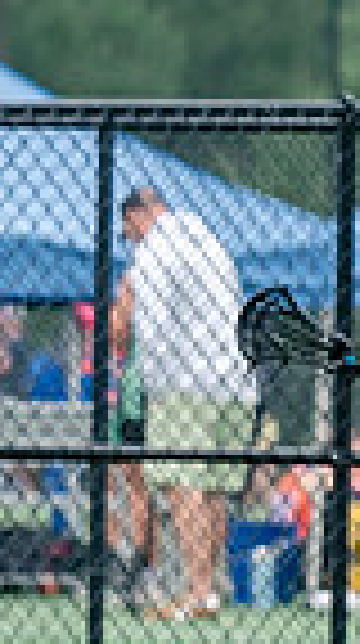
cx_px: -565
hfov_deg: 0.5
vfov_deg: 1.0
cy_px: 905
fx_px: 37677
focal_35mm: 2211
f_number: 3.2
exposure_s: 1/640
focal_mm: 200
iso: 250
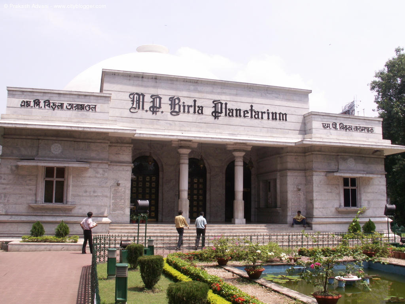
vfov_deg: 40.7
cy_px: 152
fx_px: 409
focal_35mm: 35
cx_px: 202
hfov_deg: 52.6
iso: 50
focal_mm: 5.86
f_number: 8
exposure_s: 1/125
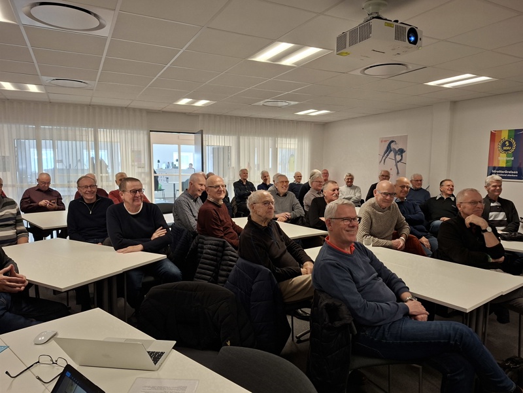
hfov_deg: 73.9
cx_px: 262
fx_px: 347
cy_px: 196
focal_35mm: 23
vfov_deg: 58.9
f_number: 1.8
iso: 320
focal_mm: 5.54
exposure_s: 1/50
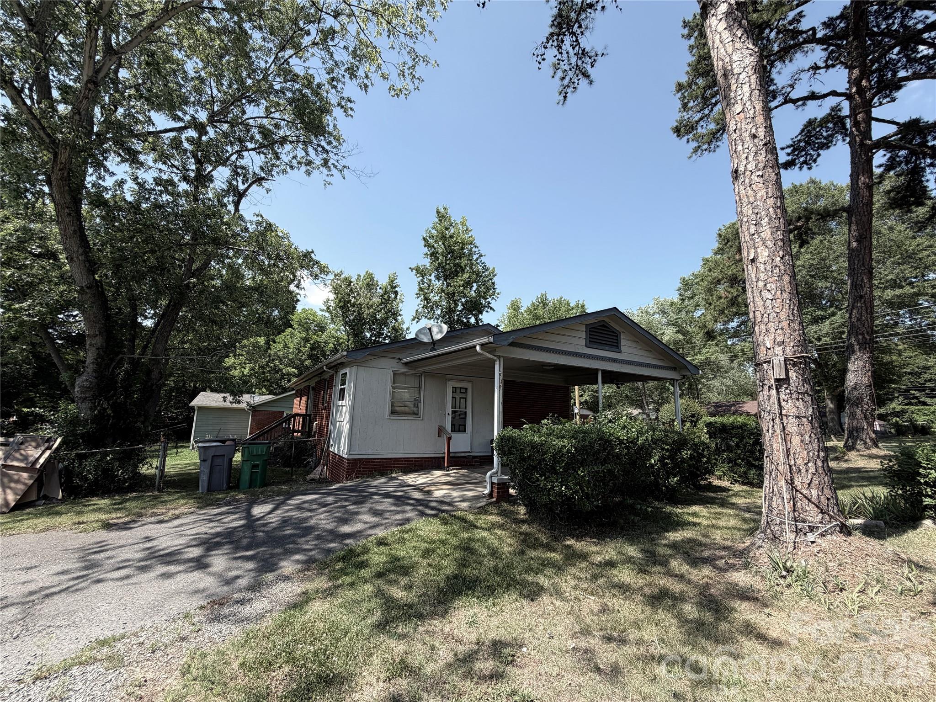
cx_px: 468
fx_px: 379
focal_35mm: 14
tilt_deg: +10.1
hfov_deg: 102.1
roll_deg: -2.0
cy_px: 351
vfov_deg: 85.7
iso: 40
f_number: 2.2
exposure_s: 1/770
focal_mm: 2.22
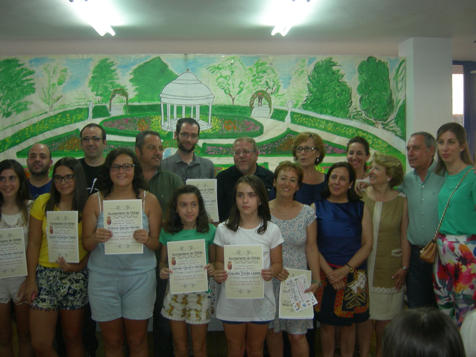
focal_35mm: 38
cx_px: 228
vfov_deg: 37.7
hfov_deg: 49.0
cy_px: 169
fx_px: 523
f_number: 2.7
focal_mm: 7.5
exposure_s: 1/30
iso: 64
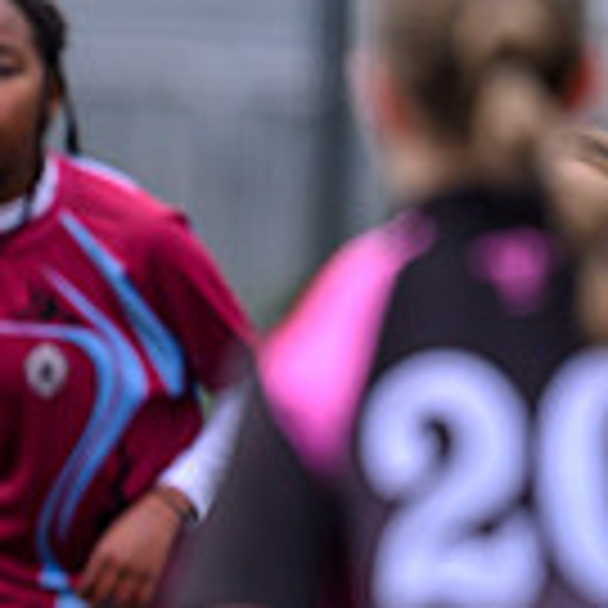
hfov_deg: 0.9
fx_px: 36683
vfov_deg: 0.9
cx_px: -316
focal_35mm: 1846
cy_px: 542
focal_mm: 400
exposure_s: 1/2500
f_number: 3.5
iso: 640
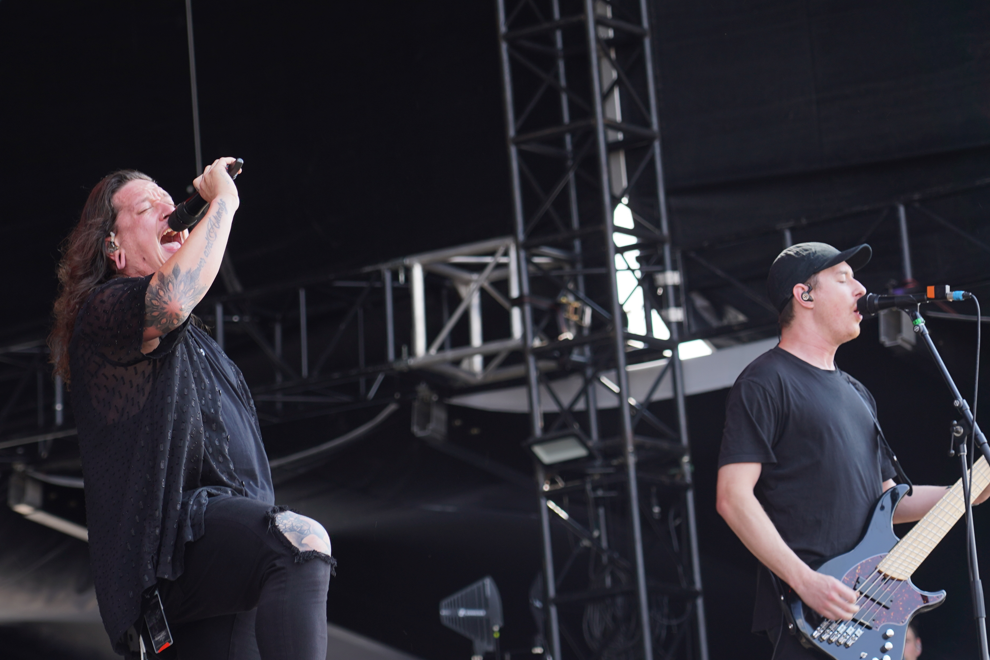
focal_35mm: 169
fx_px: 4647
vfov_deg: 8.1
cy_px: 303
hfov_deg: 12.1
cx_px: 266
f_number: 4.5
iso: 100
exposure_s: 1/160
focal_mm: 105
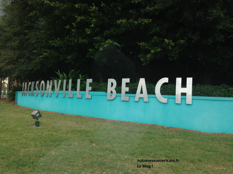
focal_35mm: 33
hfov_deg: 55.4
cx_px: 116
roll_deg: -1.2
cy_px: 87
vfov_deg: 42.9
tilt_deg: +2.4
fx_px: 222
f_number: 2.4
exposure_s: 1/120
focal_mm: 4.12
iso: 50
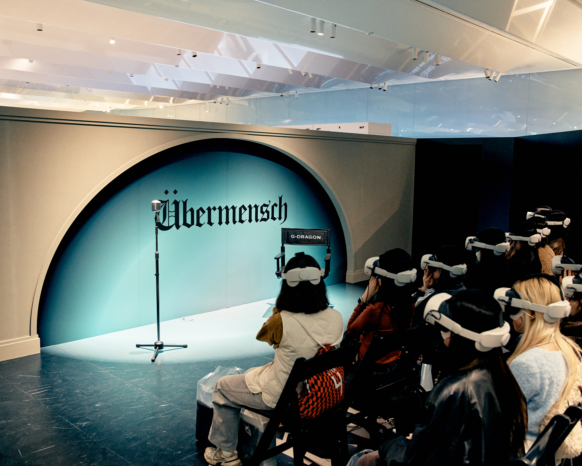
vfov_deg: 43.4
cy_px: 234
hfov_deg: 52.8
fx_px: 586
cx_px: 300
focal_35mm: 34
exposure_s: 1/160
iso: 2000
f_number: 4.5
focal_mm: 30
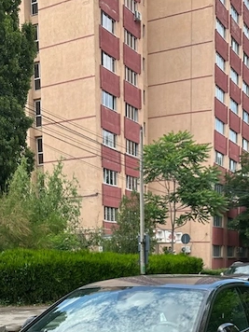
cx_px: 119
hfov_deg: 27.0
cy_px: 339
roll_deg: +0.1
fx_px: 518
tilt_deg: -7.3
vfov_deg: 32.4
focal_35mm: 54
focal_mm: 6.86
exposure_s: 1/1562
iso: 80
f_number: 1.78
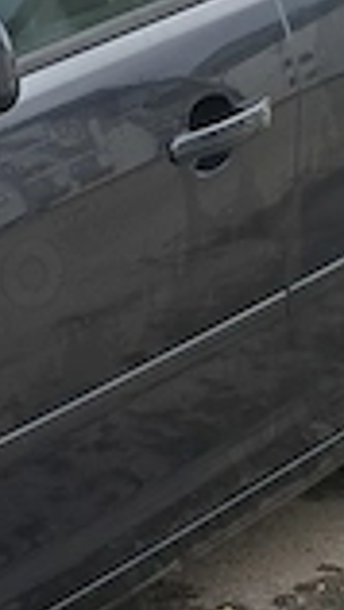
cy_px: 548
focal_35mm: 127
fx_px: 2057
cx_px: -456
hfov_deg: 8.8
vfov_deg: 16.7
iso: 50
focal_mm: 5.54
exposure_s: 1/387
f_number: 1.8
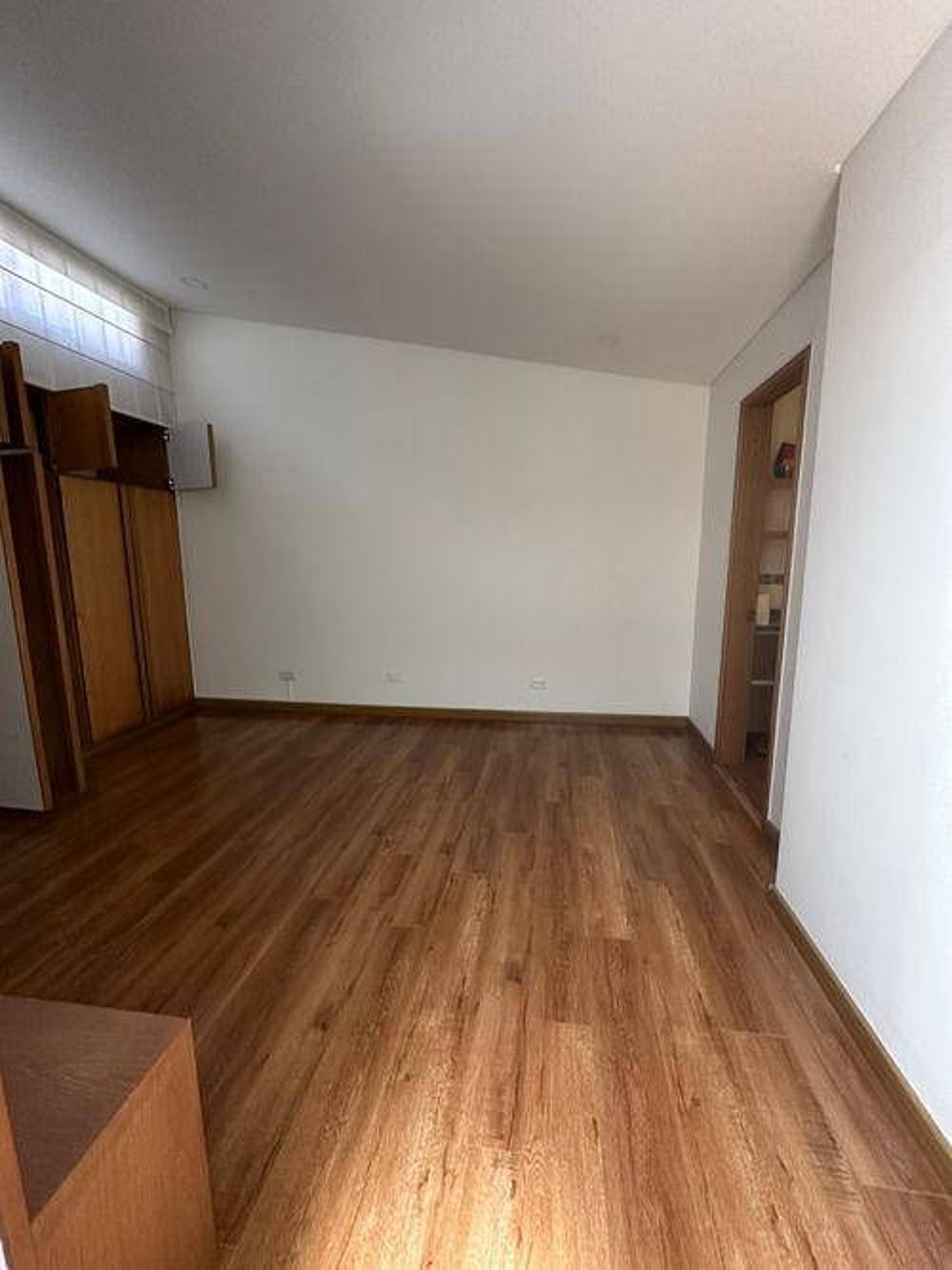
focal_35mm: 14
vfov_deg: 102.1
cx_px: 476
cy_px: 635
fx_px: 514
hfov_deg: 85.7
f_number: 2.2
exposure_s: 1/99
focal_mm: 2.22
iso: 250
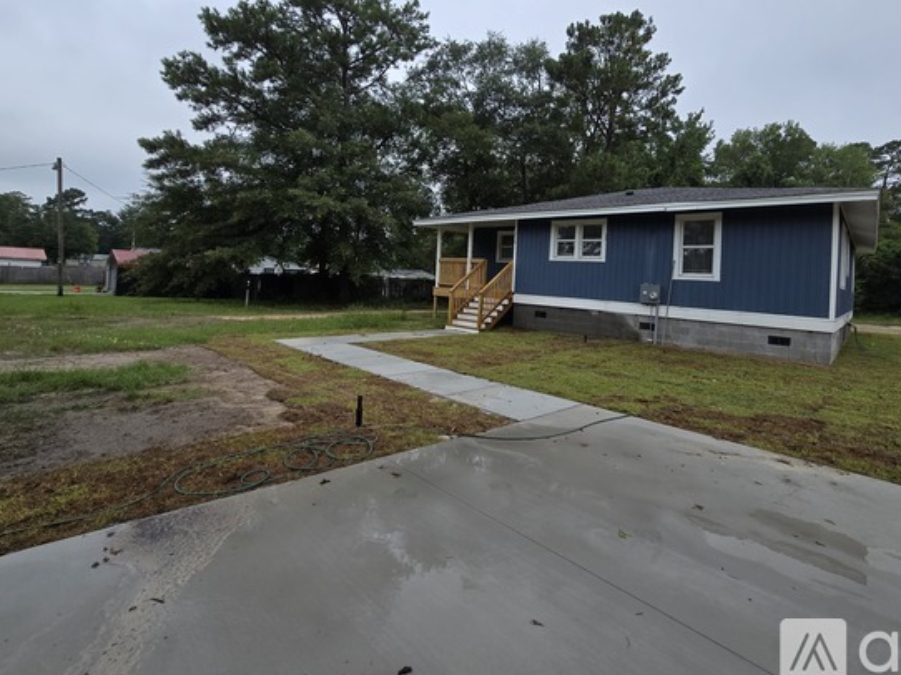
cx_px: 495
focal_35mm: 16
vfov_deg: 77.2
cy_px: 269
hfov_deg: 94.2
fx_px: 416
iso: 50
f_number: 2.2
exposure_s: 1/1142
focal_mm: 2.2
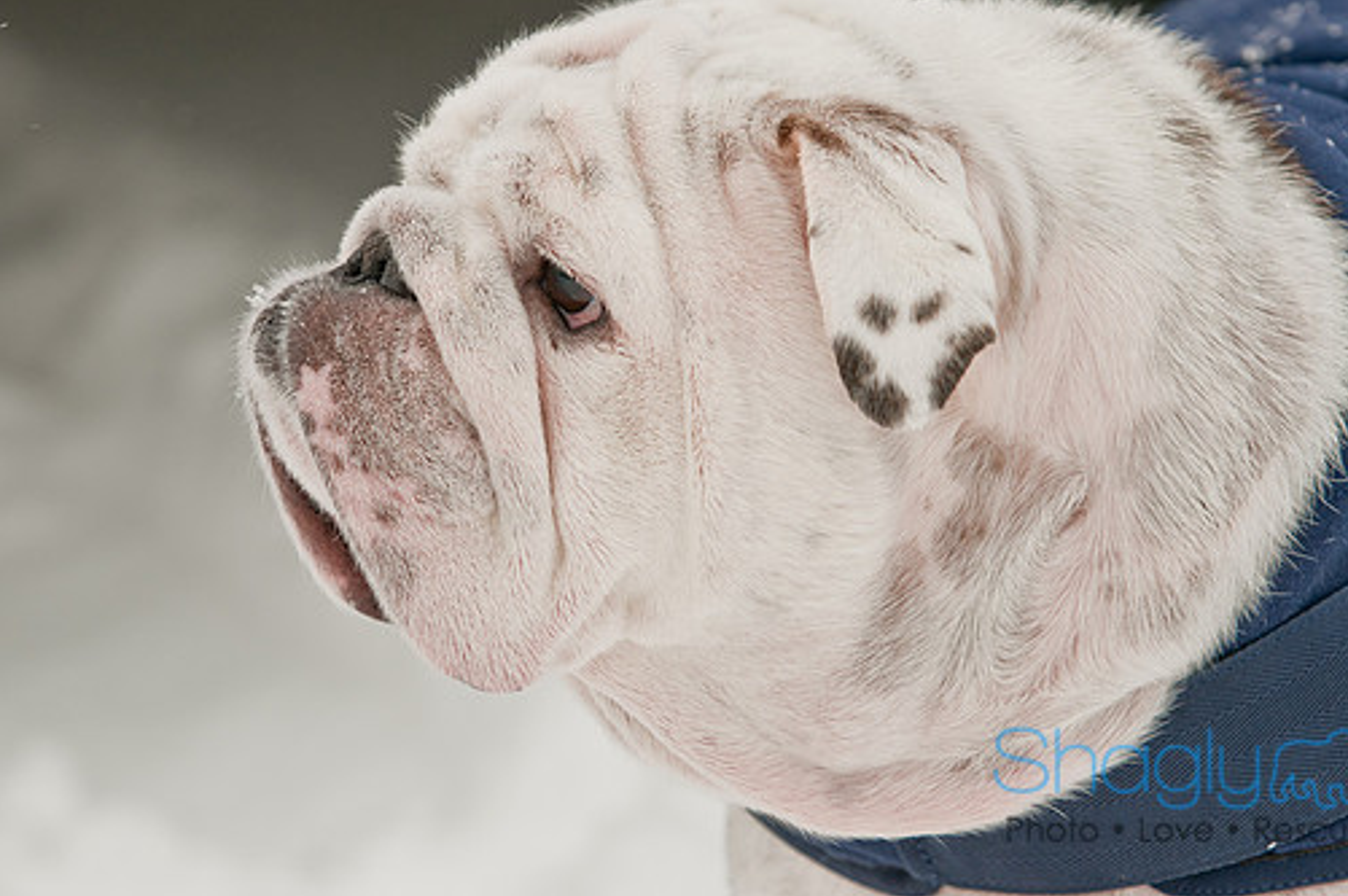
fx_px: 9411
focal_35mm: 252
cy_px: 381
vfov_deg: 5.5
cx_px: 643
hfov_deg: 8.2
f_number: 5.6
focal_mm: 145
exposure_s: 1/1000
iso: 200
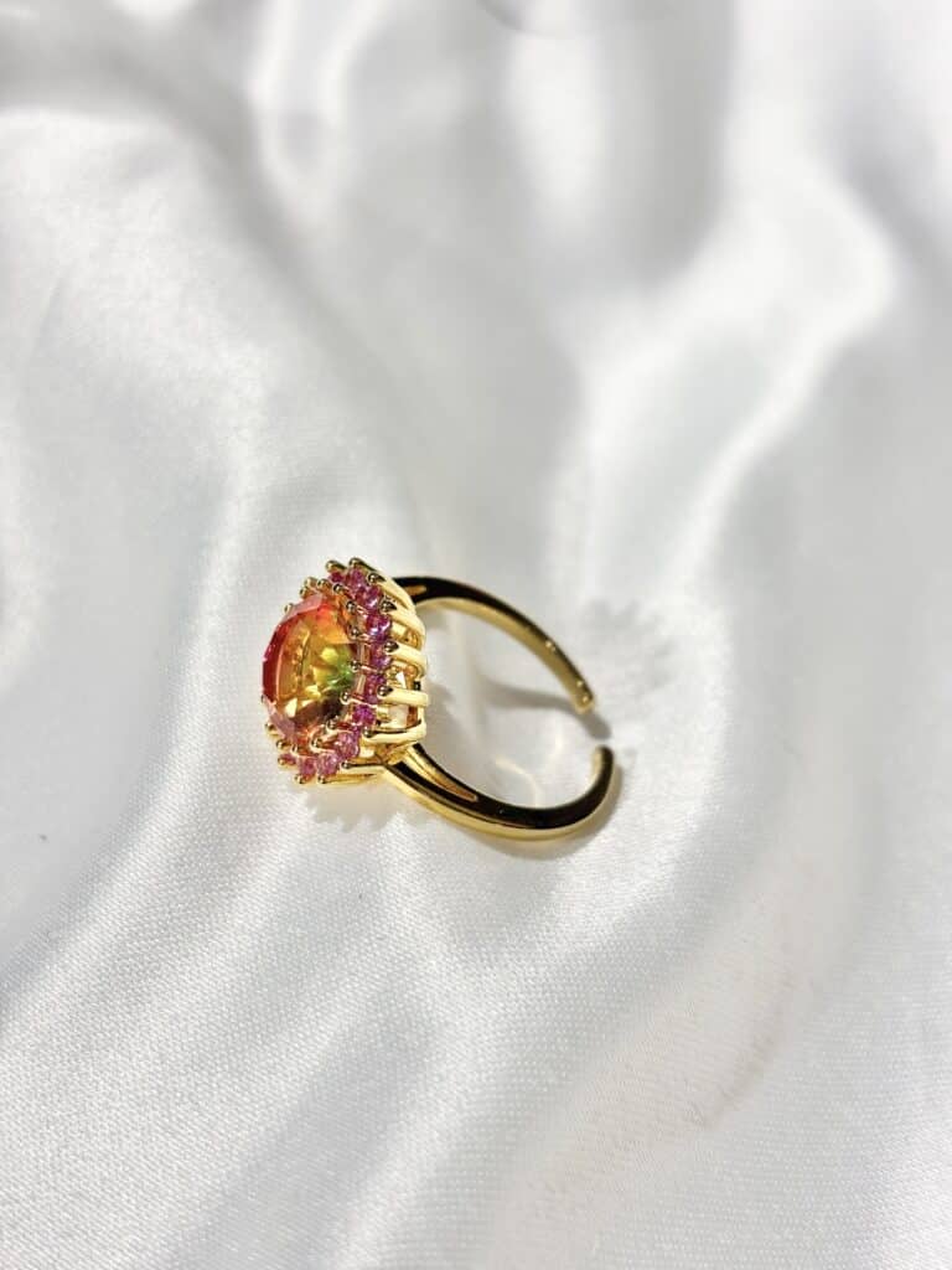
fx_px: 1907
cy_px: 635
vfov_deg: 36.8
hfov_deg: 28.0
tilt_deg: -45.5
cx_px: 476
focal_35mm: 52
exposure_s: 1/313
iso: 32
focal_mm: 5.96
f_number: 1.6
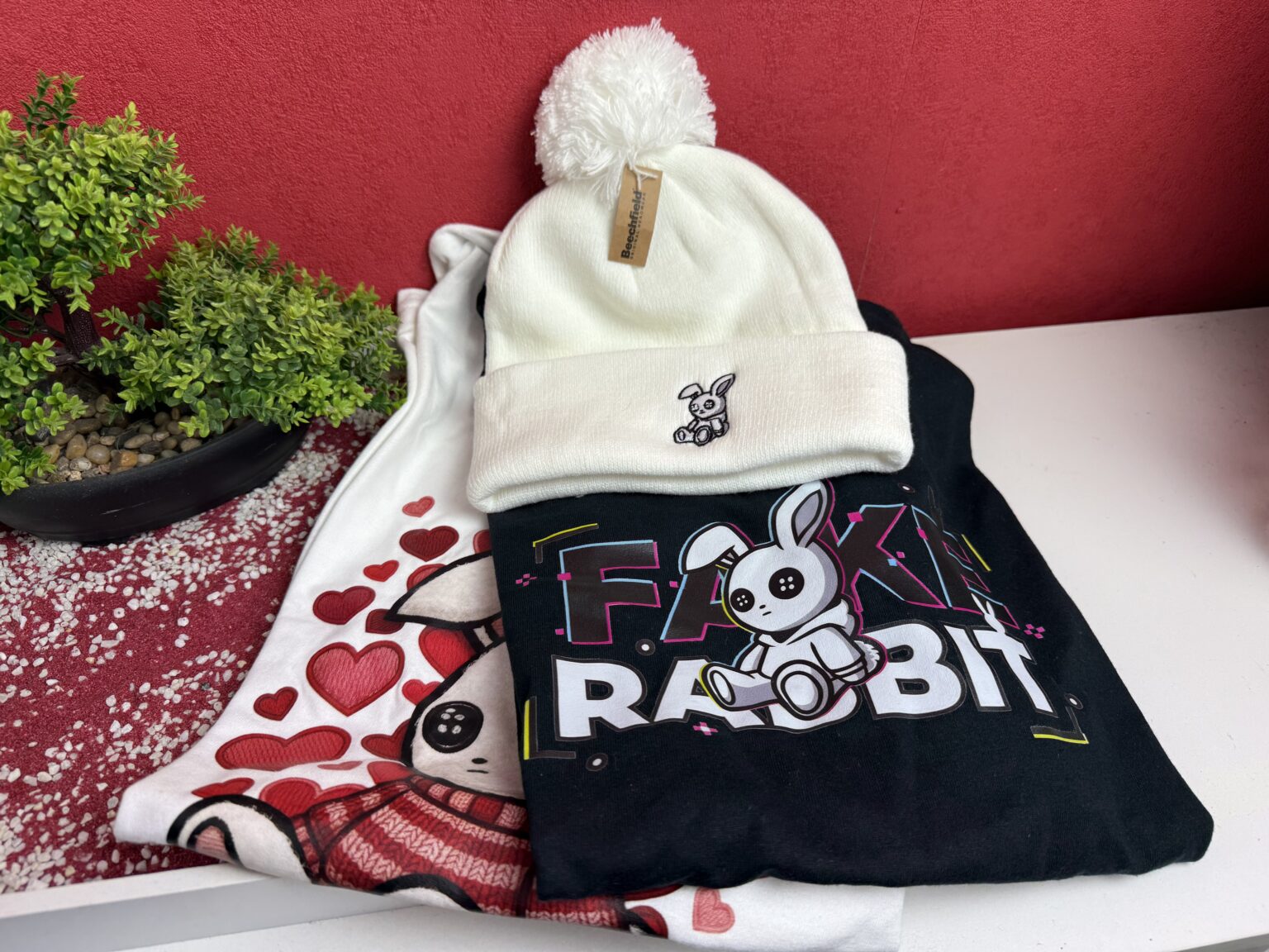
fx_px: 880
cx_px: 634
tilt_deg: -43.1
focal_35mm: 24
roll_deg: -1.1
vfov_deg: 56.8
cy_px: 476
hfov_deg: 71.6
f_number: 1.78
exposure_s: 1/100
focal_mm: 6.76
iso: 64
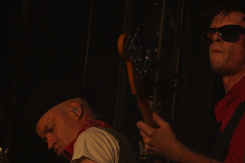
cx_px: 173
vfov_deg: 5.2
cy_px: 205
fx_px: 1797
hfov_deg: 7.8
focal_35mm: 264
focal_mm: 64
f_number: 8
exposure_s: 1/800
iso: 100
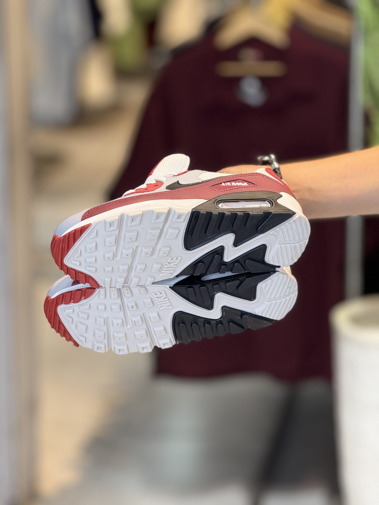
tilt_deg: -12.3
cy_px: 252
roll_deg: -0.3
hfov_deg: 12.3
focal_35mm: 120
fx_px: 1752
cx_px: 190
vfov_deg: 16.4
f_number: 2.8
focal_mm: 15.66
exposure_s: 1/100
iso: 160
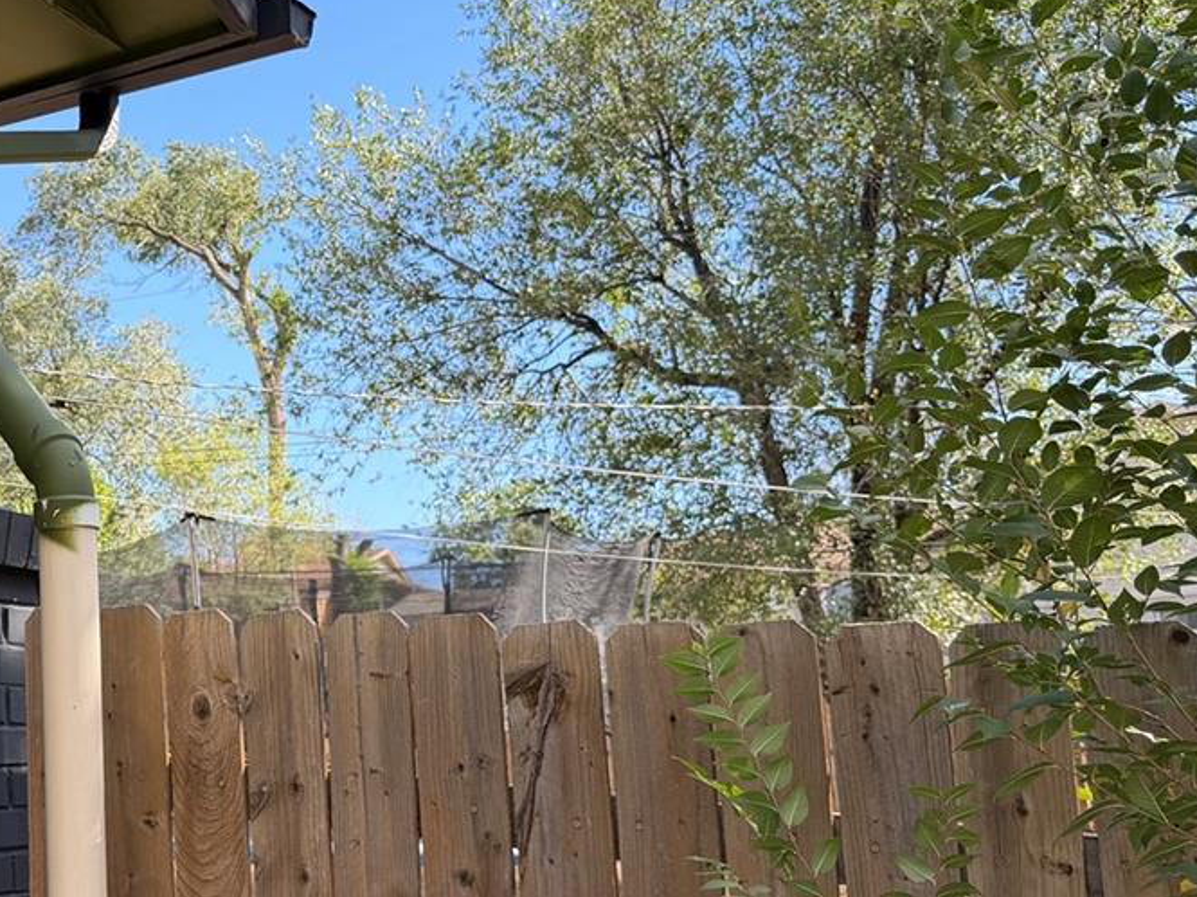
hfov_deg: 34.4
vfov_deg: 27.9
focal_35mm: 52
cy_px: 544
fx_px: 1797
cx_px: 74
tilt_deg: +8.2
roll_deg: +2.0
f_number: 1.78
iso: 100
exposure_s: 1/1091
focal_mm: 6.76
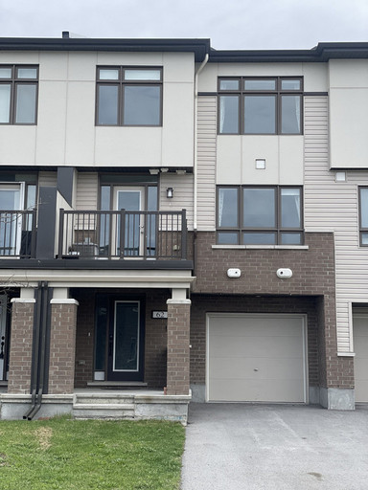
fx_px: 737
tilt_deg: +9.4
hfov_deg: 28.0
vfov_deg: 36.8
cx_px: 184
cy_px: 245
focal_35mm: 52
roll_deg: +0.1
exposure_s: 1/1199
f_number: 2
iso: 32
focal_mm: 6
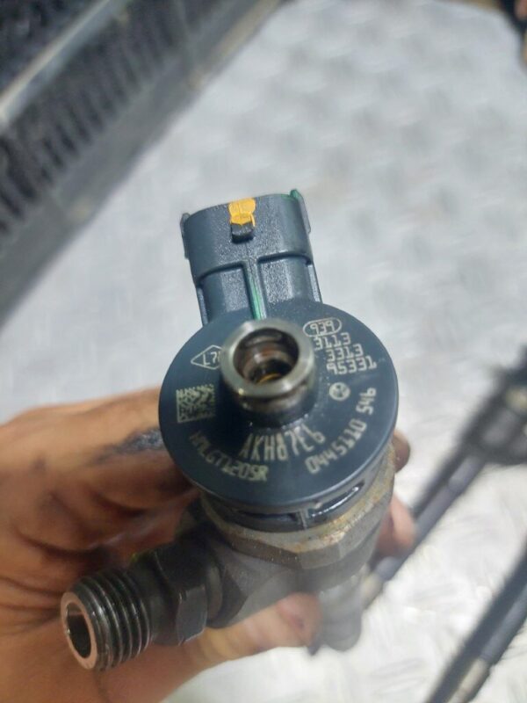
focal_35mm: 25
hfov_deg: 54.9
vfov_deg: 69.4
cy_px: 352
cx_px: 264
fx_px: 507
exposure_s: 1/50
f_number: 1.8
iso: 320
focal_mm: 5.23
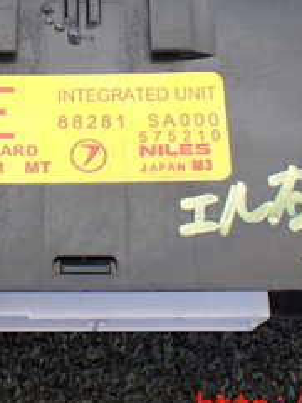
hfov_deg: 19.5
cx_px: 72
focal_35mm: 75
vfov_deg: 25.3
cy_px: 52
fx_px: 872
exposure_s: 1/80
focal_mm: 5.4
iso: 800
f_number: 2.3
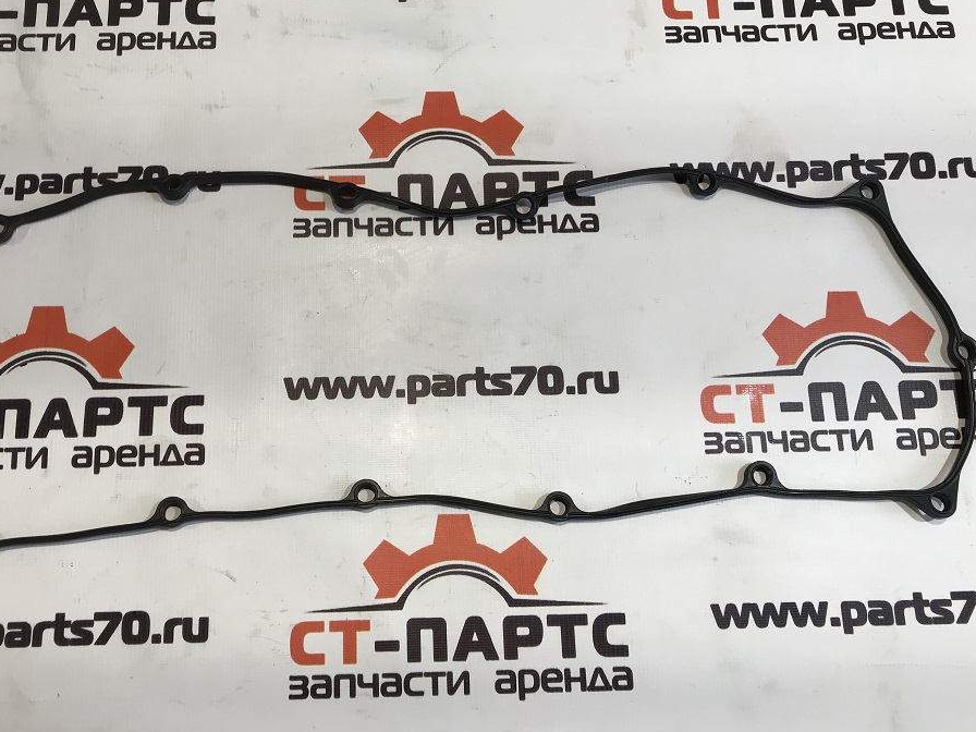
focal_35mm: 32
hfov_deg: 56.7
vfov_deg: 44.1
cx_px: 429
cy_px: 338
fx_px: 902
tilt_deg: -77.4
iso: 20
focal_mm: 3.99
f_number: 1.8
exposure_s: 1/111
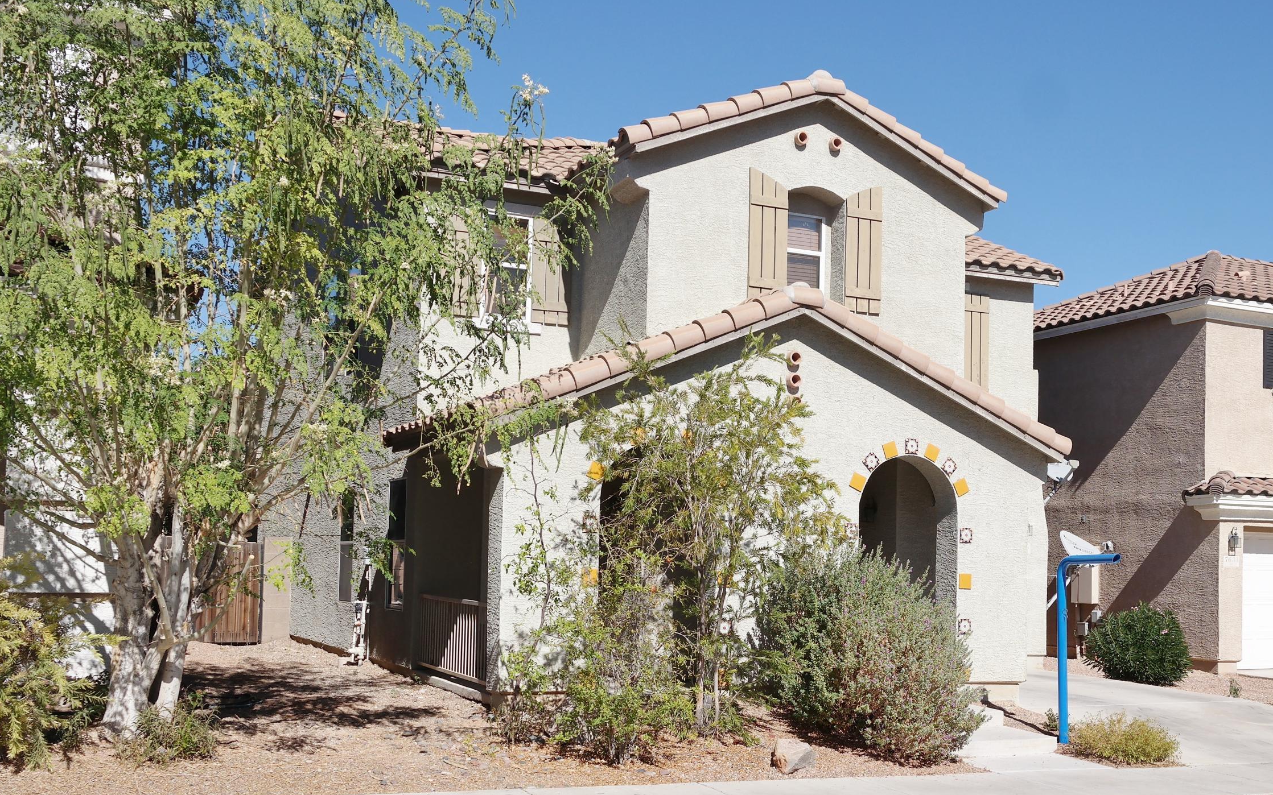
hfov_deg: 47.9
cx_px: 765
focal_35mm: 41
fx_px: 1422
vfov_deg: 31.1
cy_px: 503
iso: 100
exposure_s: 1/400
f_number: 7.1
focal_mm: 20
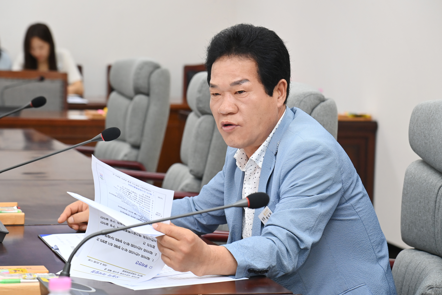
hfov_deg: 17.1
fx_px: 1473
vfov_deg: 11.4
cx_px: 221
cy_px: 148
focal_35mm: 120
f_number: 6.3
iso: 2500
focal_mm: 120
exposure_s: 1/250
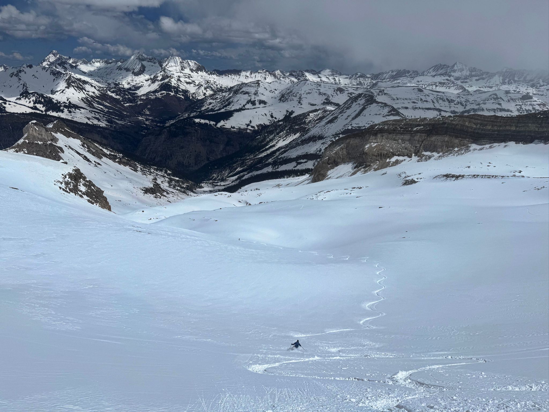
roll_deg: -1.8
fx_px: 381
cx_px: 274
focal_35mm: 24
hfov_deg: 71.6
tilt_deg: -19.6
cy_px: 206
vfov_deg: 56.8
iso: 80
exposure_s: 1/50000
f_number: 1.78
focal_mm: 6.76
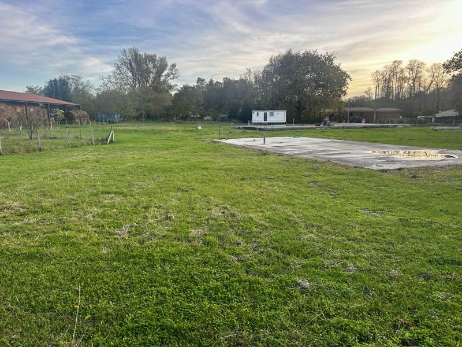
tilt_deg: -8.6
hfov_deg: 67.3
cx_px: 231
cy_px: 174
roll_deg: +0.9
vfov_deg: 53.1
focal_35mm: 26
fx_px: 347
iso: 50
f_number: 1.5
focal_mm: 5.7
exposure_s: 1/307
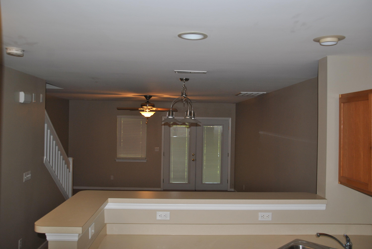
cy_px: 124
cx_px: 186
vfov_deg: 41.8
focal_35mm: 32
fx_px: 326
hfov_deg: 59.4
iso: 200
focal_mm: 21
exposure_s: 1/60
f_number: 3.8
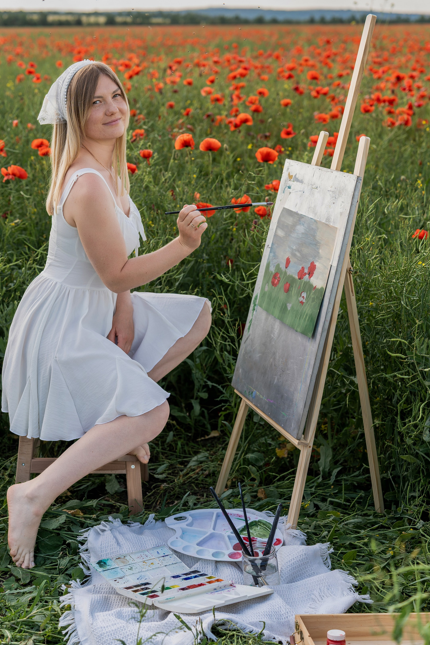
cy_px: 245
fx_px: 1093
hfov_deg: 22.2
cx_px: 164
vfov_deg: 32.7
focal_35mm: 61
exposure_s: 1/400
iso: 100
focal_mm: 48
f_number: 3.2
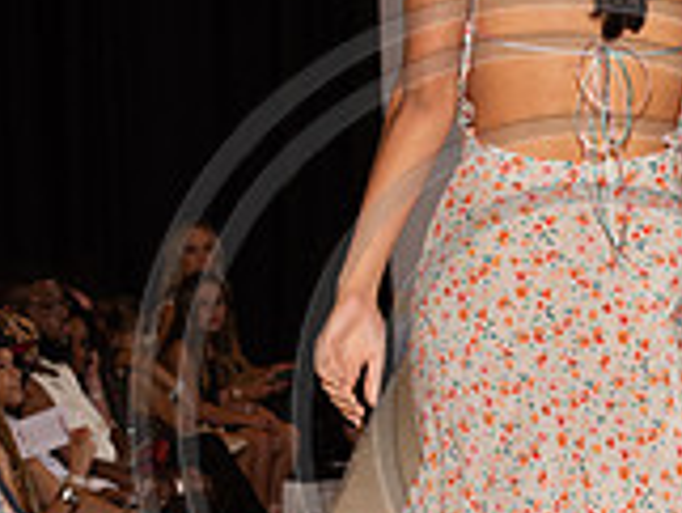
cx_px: 561
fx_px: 4752
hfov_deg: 8.2
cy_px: 411
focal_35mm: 241
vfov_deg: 6.2
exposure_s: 1/250
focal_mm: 90
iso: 800
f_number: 9
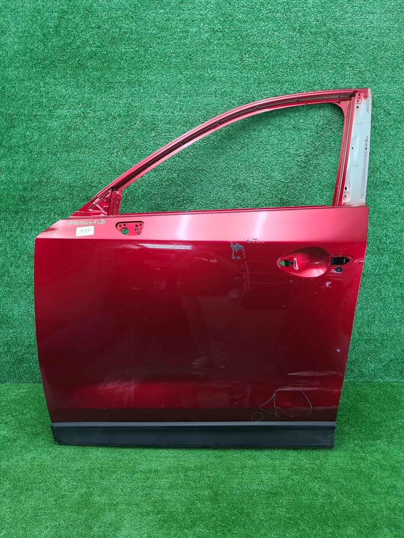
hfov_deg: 53.1
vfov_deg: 67.3
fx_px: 405
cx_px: 202
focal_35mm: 26
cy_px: 269
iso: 197
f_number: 1.8
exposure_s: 1/50
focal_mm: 5.4
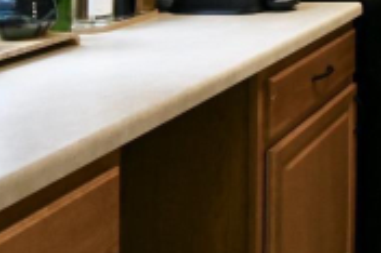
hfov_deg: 23.1
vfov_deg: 19.1
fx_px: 677
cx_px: 619
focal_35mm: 64
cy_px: -106
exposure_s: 1/125
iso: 1250
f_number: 4.5
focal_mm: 10
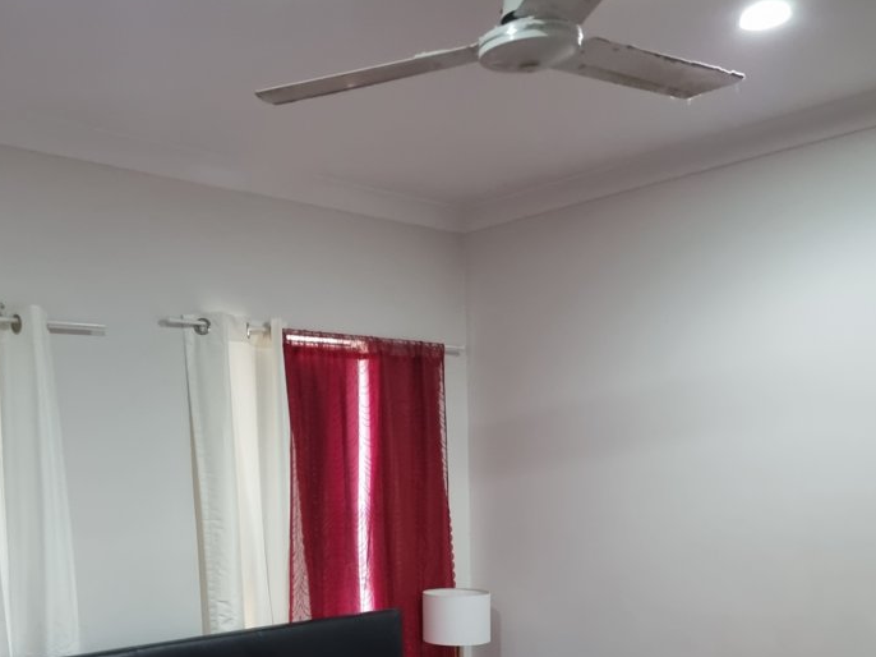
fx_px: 1062
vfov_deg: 33.4
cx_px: 282
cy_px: 522
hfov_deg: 44.1
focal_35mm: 42
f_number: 1.8
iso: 500
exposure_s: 1/33
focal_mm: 6.7
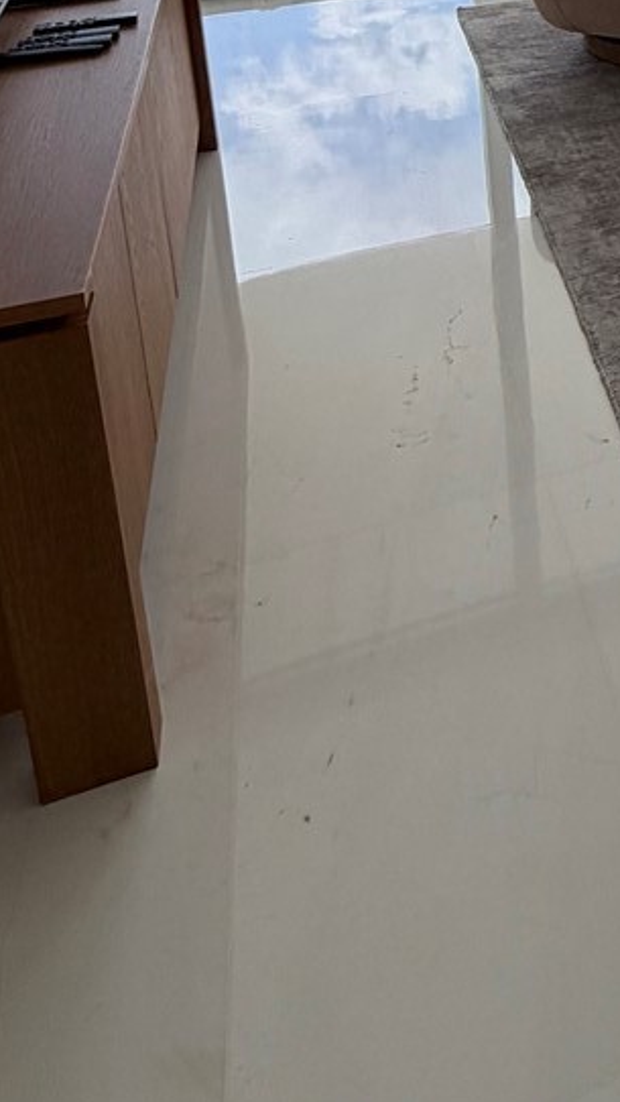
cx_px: 874
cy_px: -108
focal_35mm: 45
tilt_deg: -13.0
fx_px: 1315
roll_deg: +0.8
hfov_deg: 22.7
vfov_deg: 37.9
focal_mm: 2.22
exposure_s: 1/233
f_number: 2.2
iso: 40
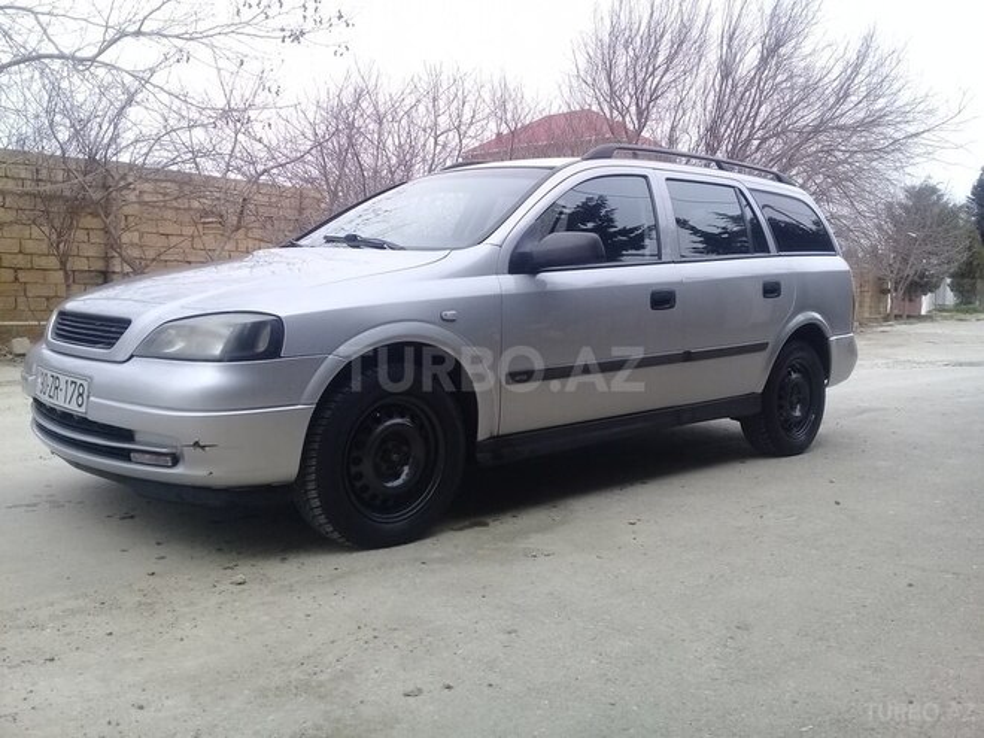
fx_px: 881
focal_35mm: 31
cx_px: 492
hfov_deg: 58.4
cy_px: 369
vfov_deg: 45.4
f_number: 2.2
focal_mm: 3.3
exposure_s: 1/456
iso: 50
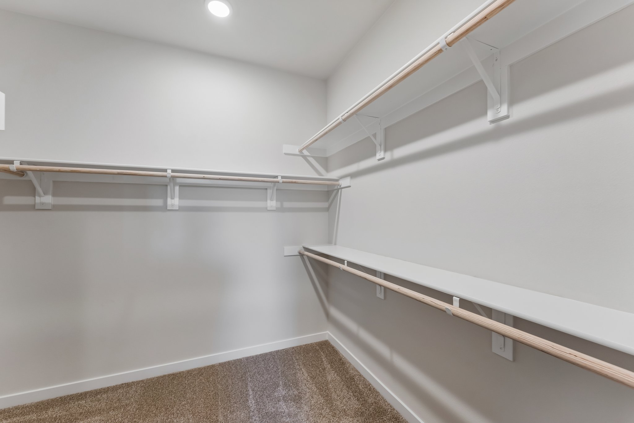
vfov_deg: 81.2
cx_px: 317
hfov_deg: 104.3
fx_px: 247
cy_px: 212
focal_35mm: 14
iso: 400
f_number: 8
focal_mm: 14
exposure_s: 1/25
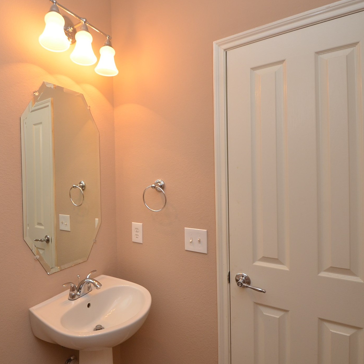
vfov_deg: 74.8
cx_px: 133
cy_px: 179
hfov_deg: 73.4
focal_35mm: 20
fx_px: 238
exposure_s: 1/60
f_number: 6.3
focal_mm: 10
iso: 640
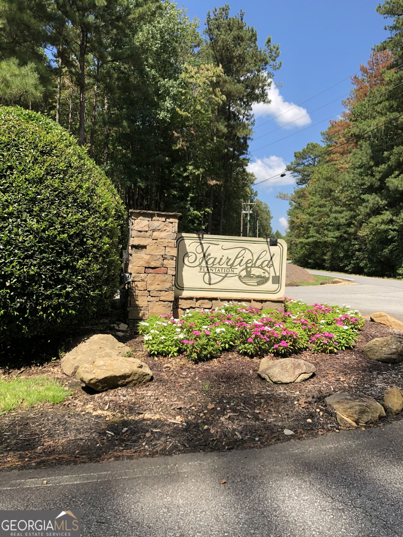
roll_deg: -2.8
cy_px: 268
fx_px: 435
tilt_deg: +0.0
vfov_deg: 63.4
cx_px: 202
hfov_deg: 49.7
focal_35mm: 28
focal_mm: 3.99
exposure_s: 1/1156
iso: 20
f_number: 1.8
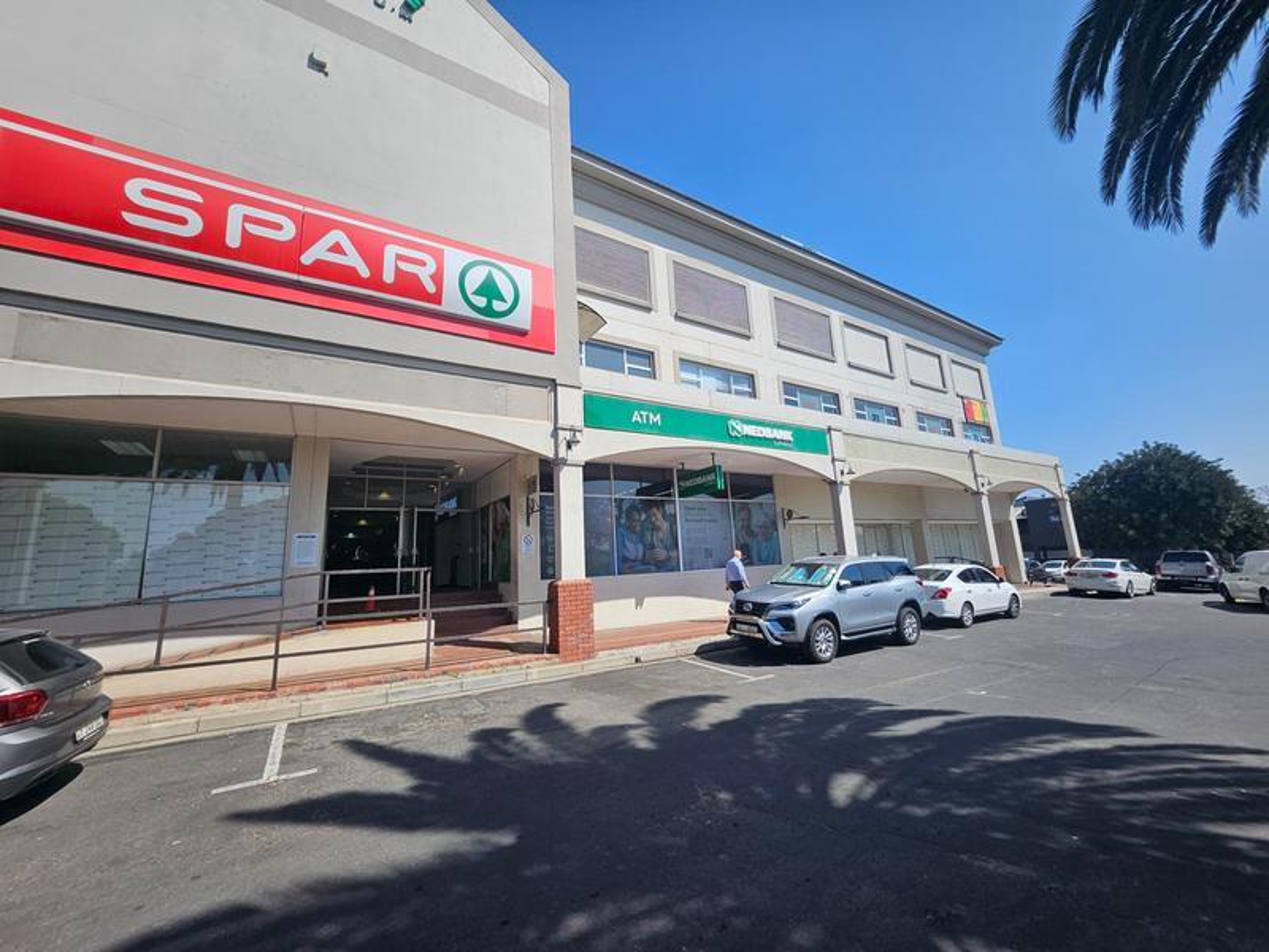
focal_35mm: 13
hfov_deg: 106.2
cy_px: 476
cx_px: 634
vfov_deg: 89.9
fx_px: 477
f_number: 2.2
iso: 32
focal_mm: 1.7
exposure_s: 1/1387
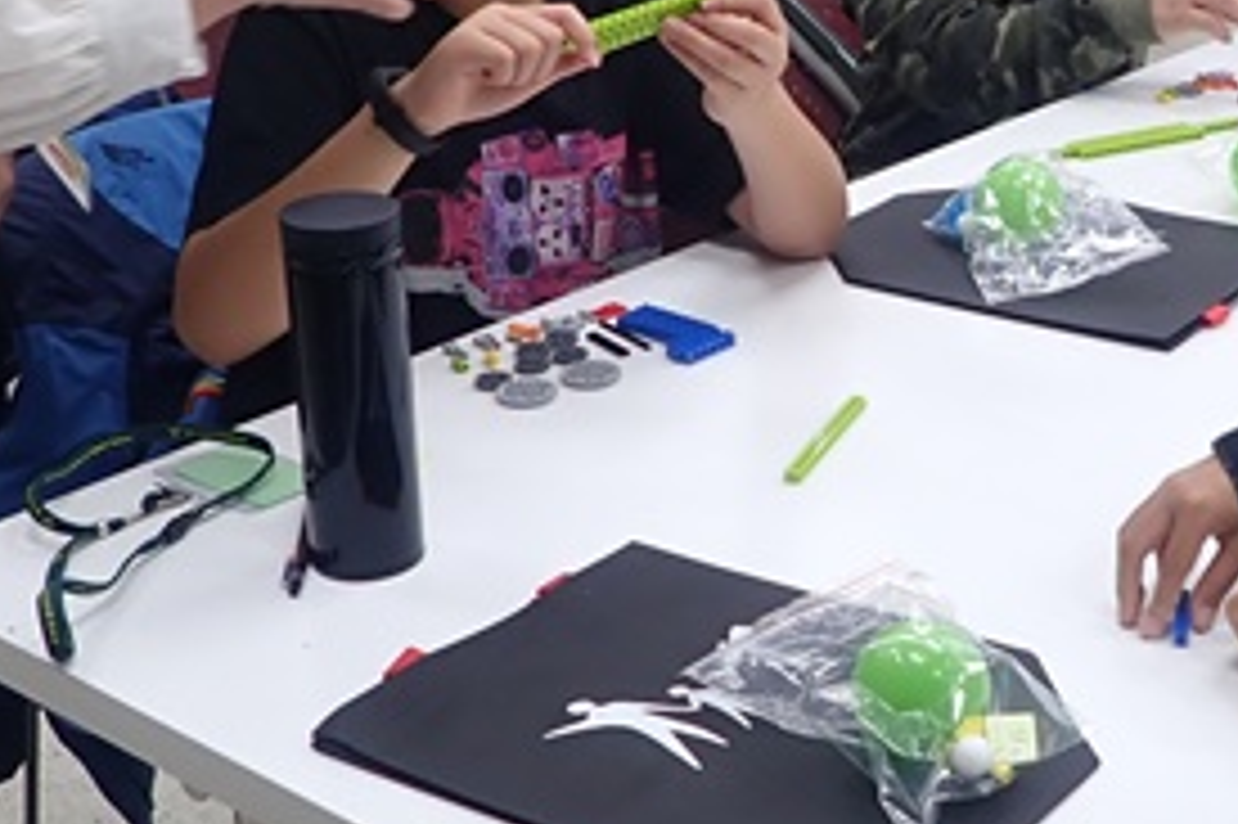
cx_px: 837
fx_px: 2440
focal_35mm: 71
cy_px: 187
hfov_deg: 28.3
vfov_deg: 19.0
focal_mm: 4.5
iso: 125
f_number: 2
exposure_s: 1/100
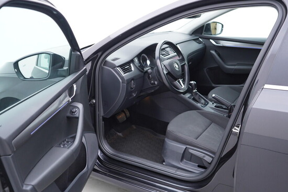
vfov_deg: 36.9
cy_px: 96
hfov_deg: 53.1
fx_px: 288
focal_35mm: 36
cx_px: 144
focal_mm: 24
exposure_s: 1/40
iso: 200
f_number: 2.8
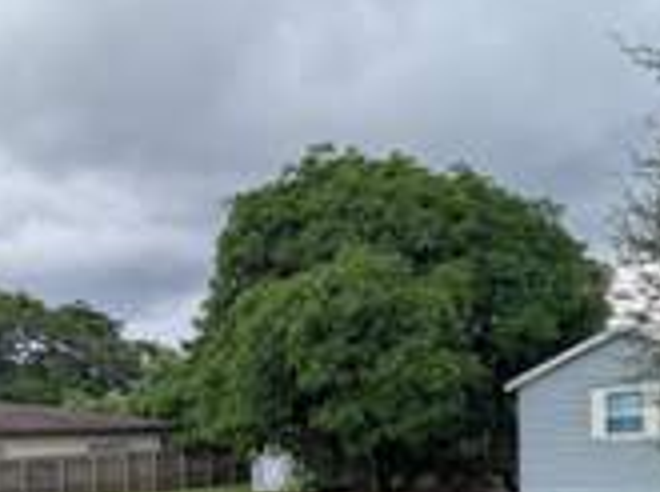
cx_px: 172
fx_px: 666
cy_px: 508
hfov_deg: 50.7
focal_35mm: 35
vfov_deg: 36.0
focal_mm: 2.02
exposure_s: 1/887
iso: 59
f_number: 1.7
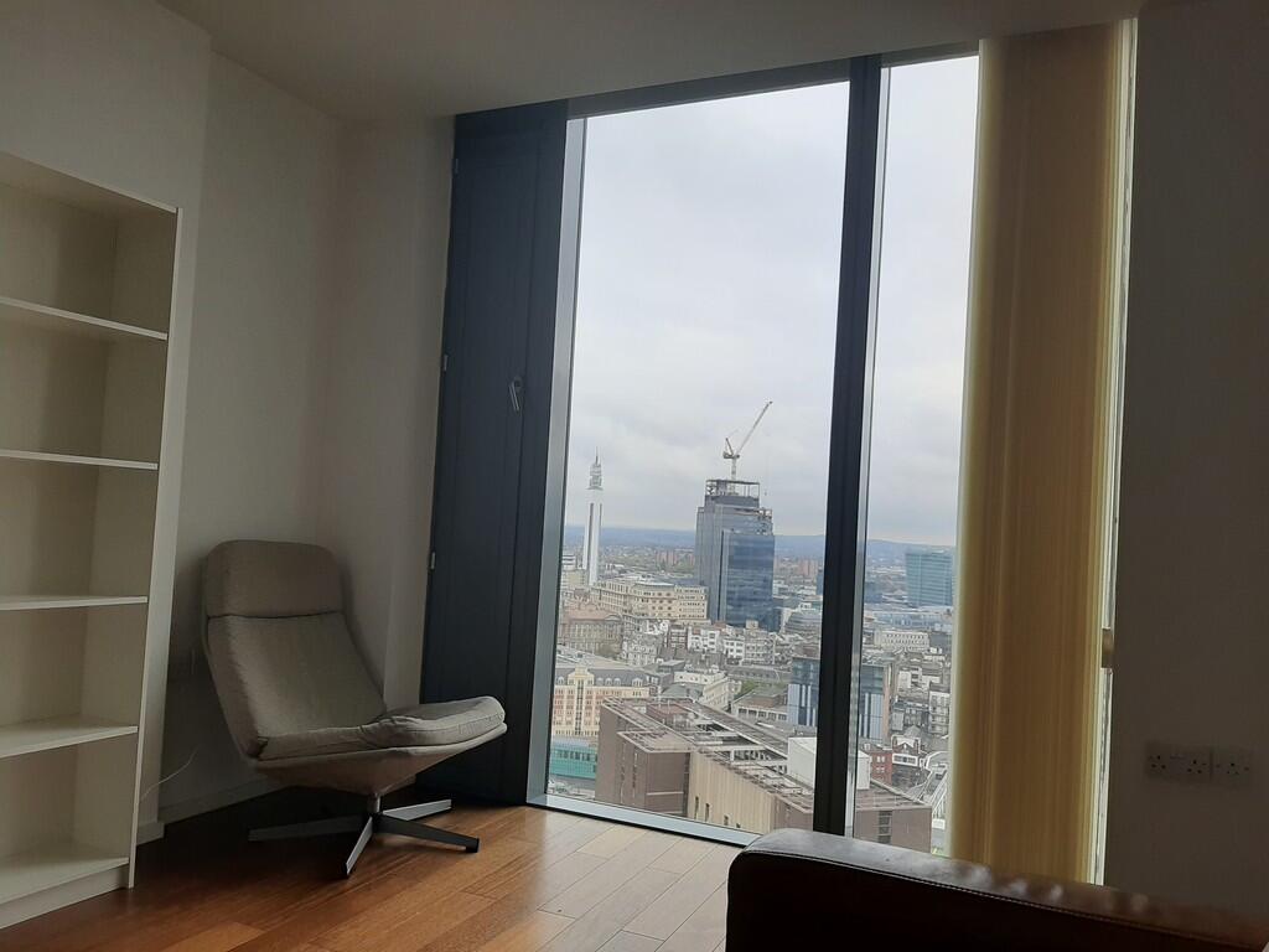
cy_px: 476
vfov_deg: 53.1
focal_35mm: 26
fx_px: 953
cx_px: 634
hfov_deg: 67.3
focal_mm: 3.93
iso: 40
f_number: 1.7
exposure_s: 1/274
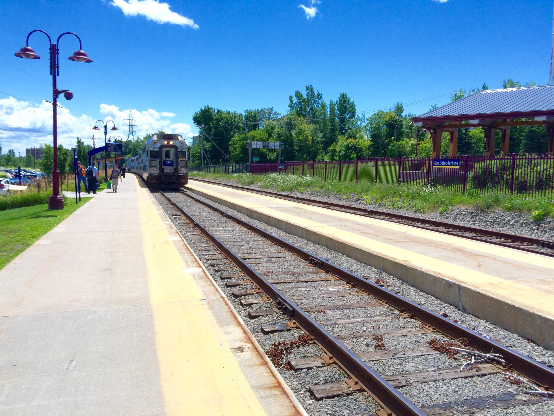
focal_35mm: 29
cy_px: 208
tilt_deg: -6.0
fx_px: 464
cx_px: 277
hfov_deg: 61.7
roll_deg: -1.7
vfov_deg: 48.2
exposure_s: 1/2933
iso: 40
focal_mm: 4.15
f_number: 2.2
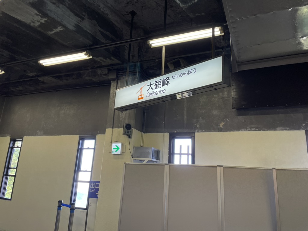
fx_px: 231
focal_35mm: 26
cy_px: 116
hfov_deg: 67.3
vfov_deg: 53.1
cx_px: 154
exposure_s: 1/120
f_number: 1.6
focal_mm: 4.2
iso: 50
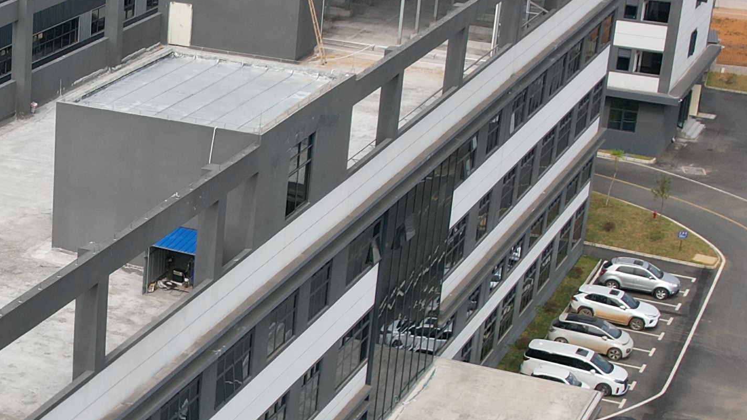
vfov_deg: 13.5
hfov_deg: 22.5
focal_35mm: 89
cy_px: 326
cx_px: -94
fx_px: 1763
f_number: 2.8
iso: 130
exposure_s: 1/500
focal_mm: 8.38
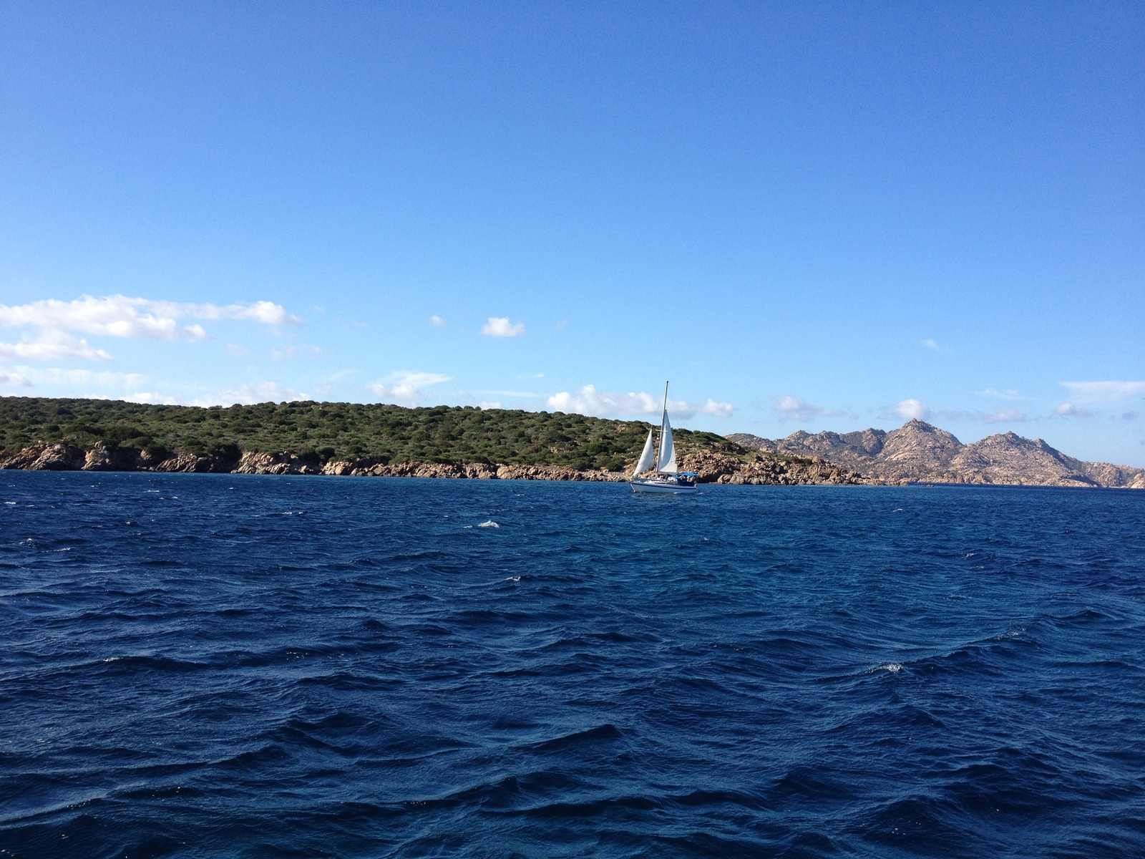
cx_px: 572
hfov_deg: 52.6
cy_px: 430
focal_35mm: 35
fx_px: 1158
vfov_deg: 40.7
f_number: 2.4
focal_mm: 4.28
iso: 64
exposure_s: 1/1255
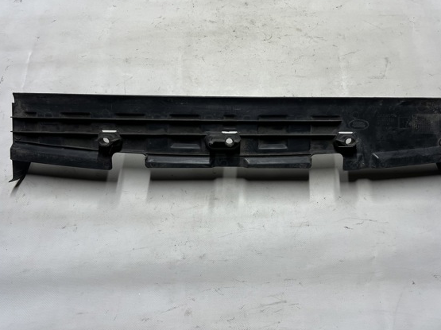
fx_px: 382
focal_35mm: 30
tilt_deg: -64.7
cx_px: 243
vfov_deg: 46.7
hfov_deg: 59.9
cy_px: 150
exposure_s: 1/100
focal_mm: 5.7
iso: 64
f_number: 1.5
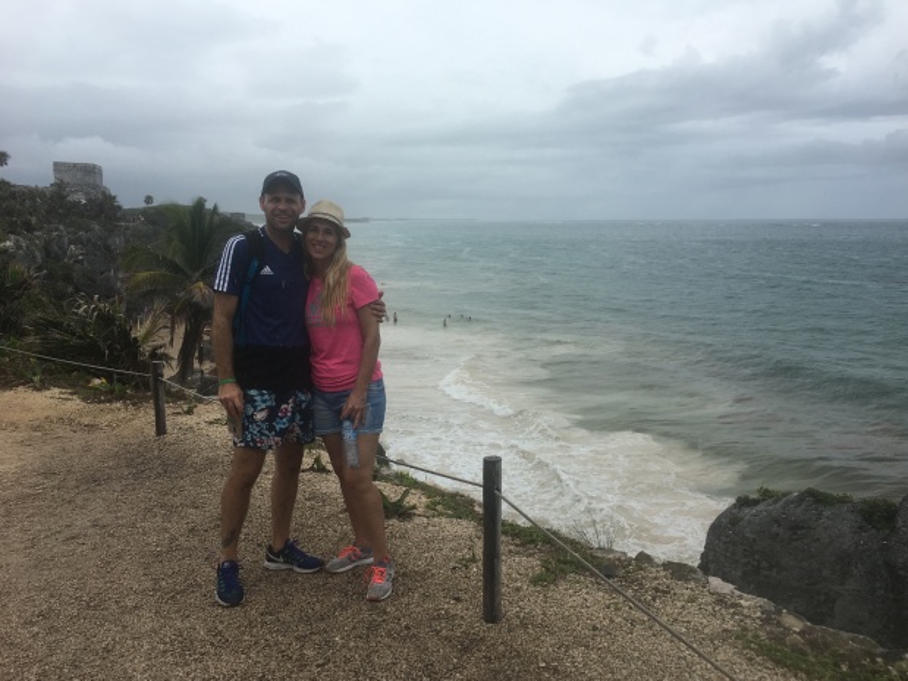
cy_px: 351
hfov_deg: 60.0
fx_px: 787
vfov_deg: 46.8
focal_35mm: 30
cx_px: 468
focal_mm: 4.15
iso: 25
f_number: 2.2
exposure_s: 1/986
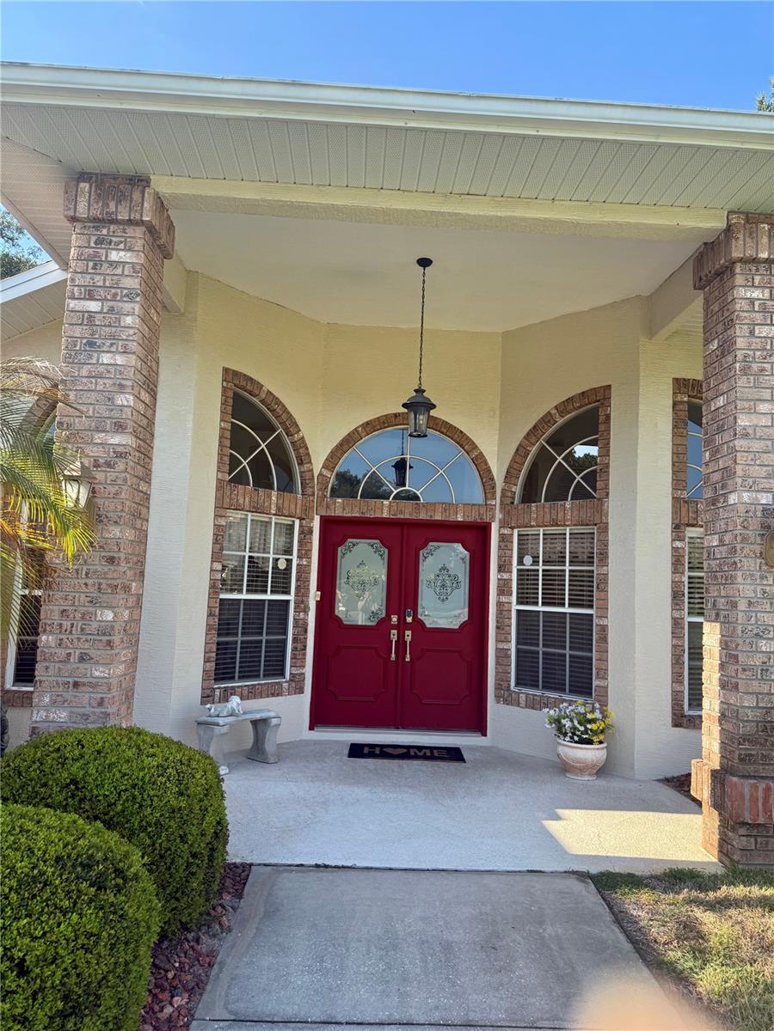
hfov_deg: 56.8
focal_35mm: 24
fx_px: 716
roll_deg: -2.2
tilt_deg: +6.4
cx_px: 387
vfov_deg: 71.6
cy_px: 516
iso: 100
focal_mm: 6.76
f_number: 1.78
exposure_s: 1/1361
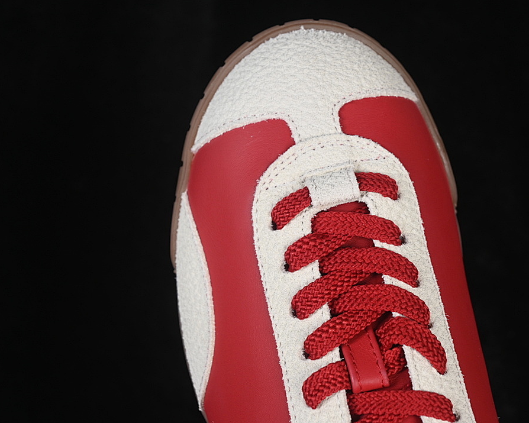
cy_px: 212
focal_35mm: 85
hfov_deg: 22.5
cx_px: 304
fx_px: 1331
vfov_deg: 18.1
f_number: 7.1
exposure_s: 1/80
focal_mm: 50
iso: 160
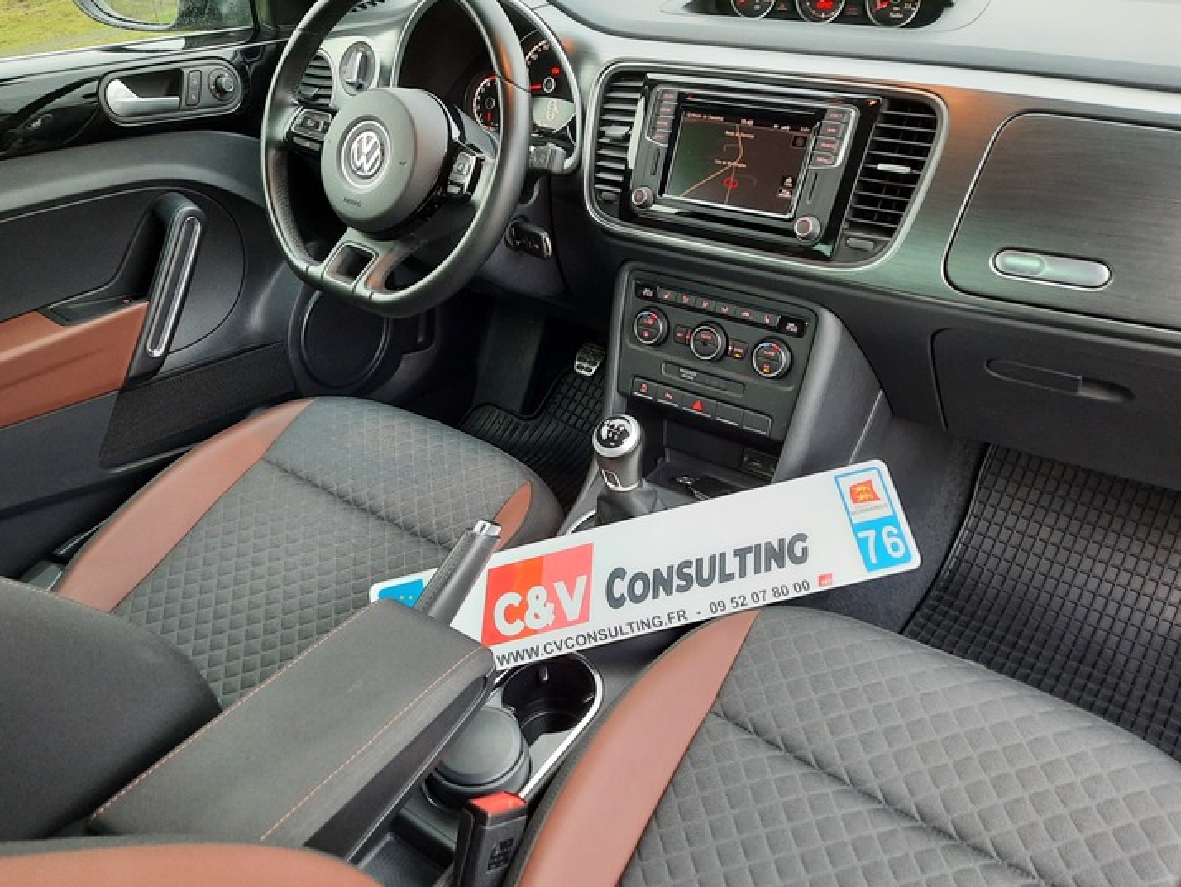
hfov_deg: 63.4
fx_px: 956
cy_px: 427
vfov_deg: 49.8
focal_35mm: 28
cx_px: 569
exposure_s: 1/33
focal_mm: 4.6
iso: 320
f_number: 2
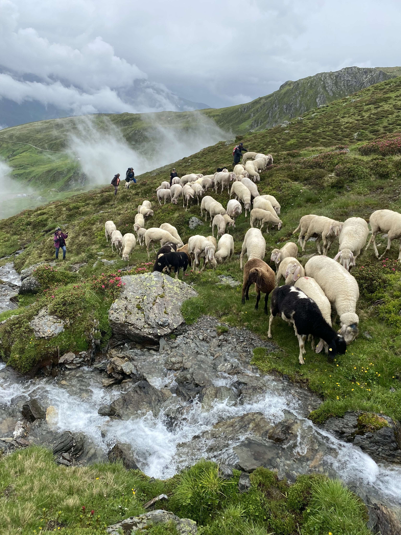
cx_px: 200
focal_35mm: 26
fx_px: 402
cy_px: 268
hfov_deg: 53.1
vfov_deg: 67.3
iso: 32
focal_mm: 4.25
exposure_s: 1/839
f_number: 1.8
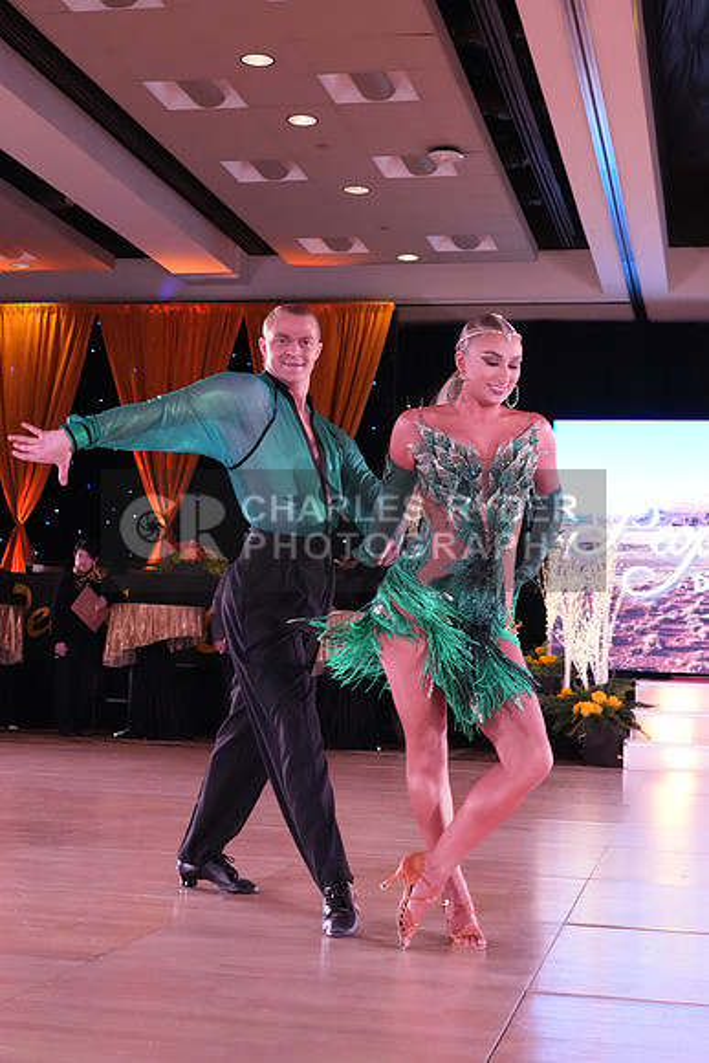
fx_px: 1535
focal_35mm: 52
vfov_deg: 38.2
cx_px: 354
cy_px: 532
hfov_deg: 26.0
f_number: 7.1
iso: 8000
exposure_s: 1/320
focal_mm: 35
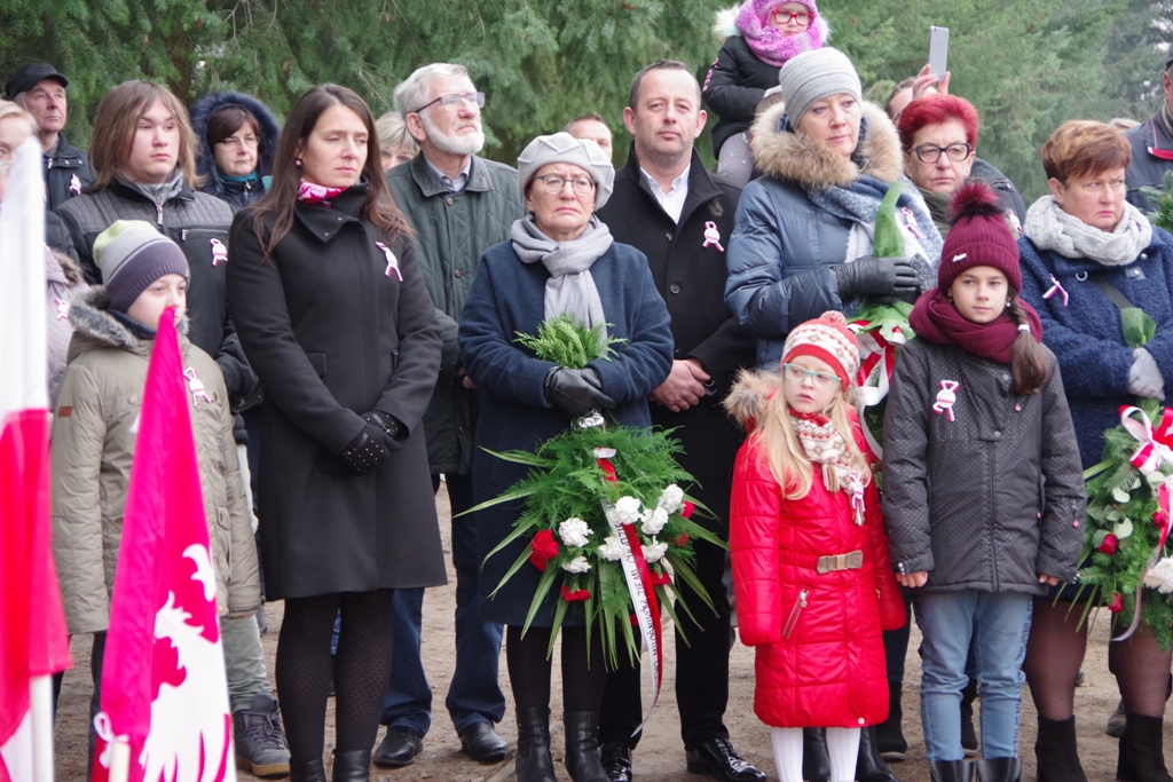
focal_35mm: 102
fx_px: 3324
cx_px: 586
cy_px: 391
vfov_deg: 13.4
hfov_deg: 20.0
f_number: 4.5
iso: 1600
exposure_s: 1/125
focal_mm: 68
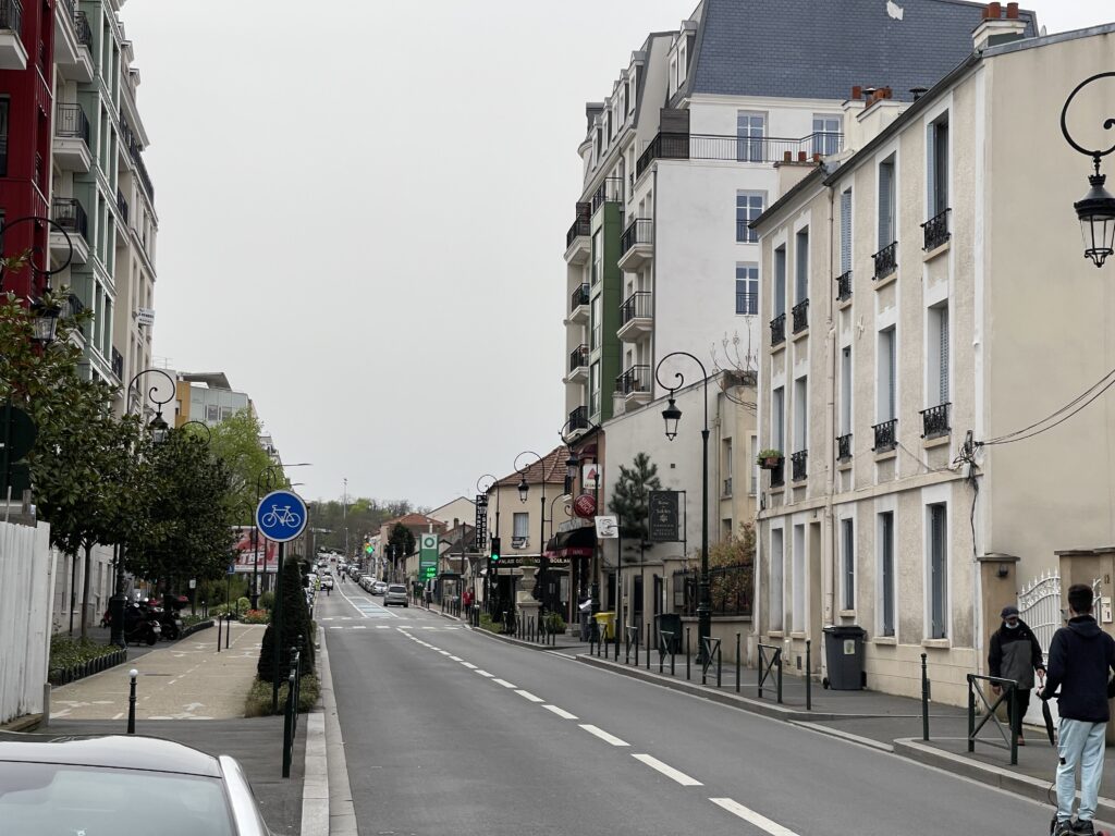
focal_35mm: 64
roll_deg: -0.7
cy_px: 418
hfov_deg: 30.3
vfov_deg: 22.9
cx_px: 558
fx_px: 2061
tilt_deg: +6.5
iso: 20
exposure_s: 1/1206
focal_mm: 7.5
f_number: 2.2
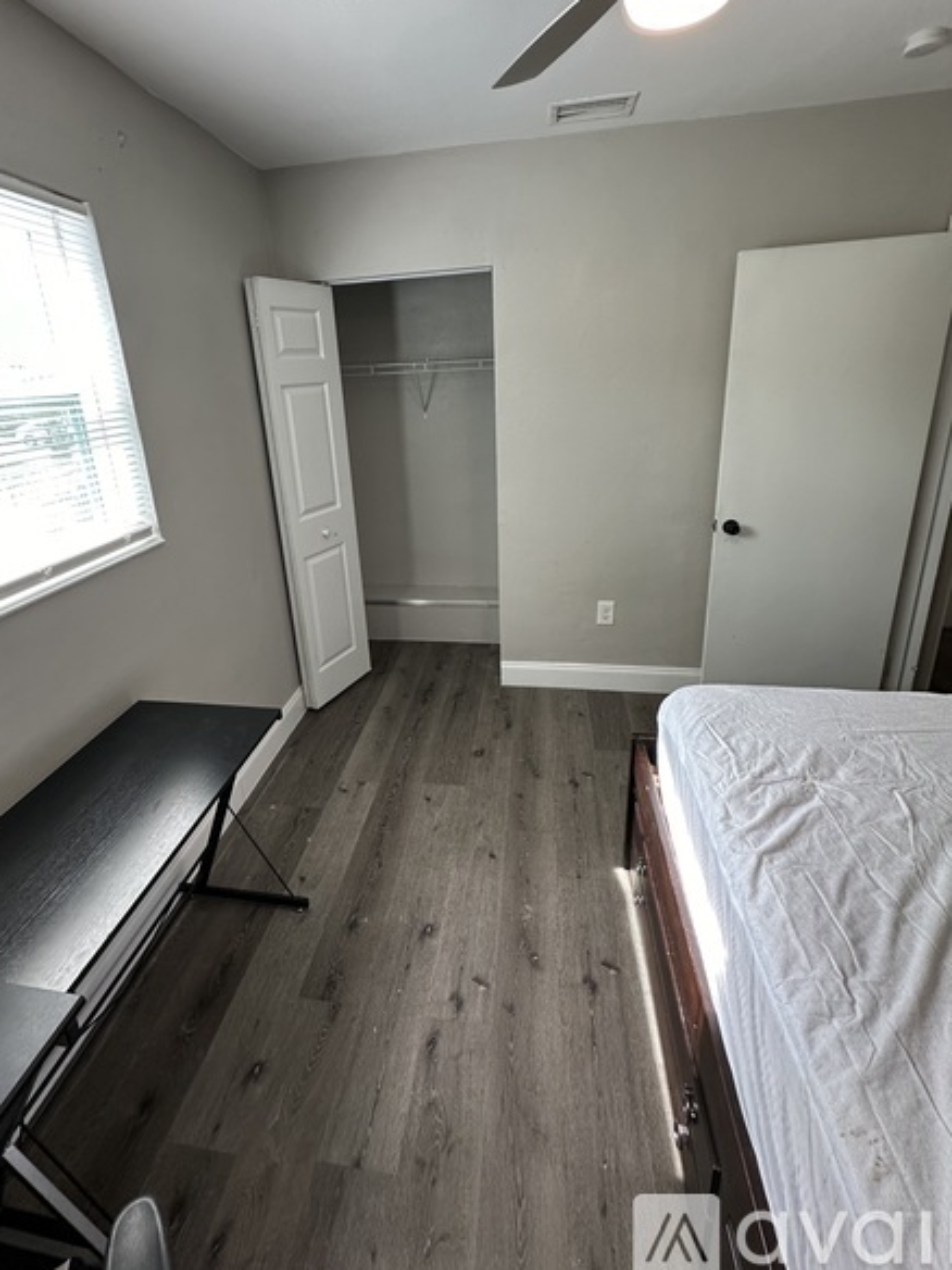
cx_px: 441
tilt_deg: -17.6
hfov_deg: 78.0
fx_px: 587
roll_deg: +2.3
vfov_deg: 94.0
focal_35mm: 16
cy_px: 556
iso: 200
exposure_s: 1/120
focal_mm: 2.22
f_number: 2.2
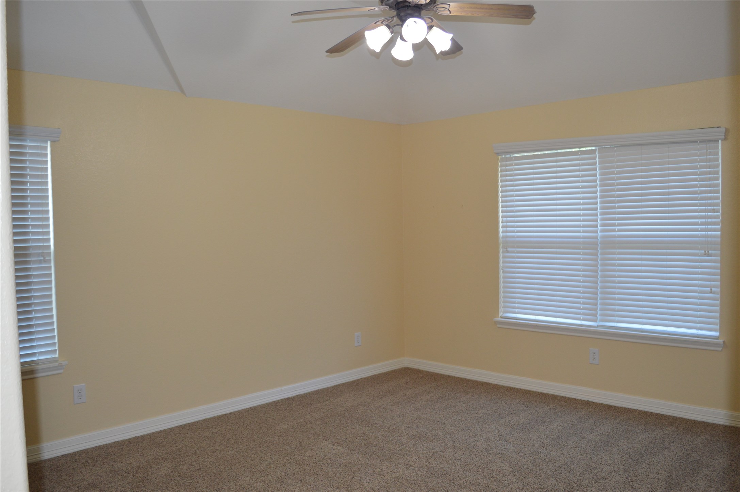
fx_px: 616
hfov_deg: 62.0
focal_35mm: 30
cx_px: 370
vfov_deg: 43.5
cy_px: 246
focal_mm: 20
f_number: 4
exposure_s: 1/80
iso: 400
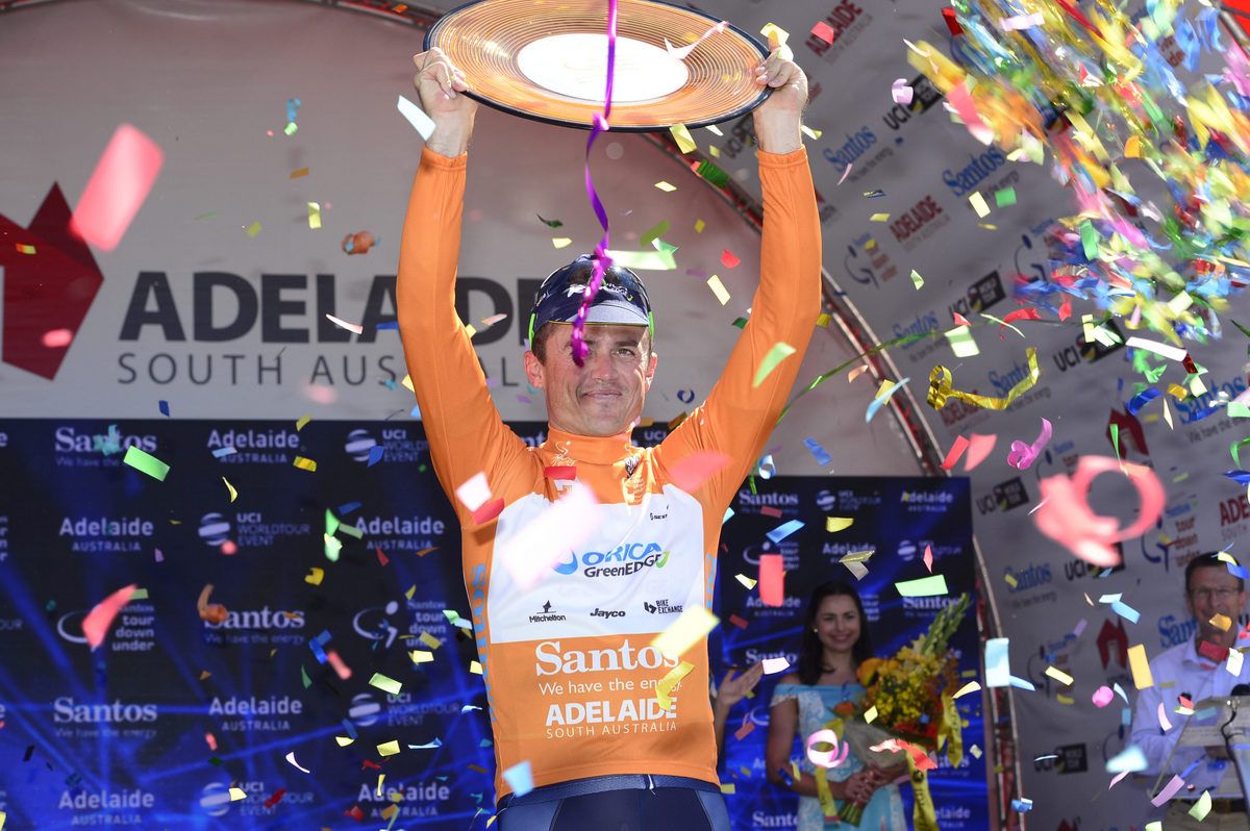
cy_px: 416
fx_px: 2428
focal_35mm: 70
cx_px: 625
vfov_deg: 19.4
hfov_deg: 28.9
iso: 200
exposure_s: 1/250
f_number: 8
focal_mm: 70
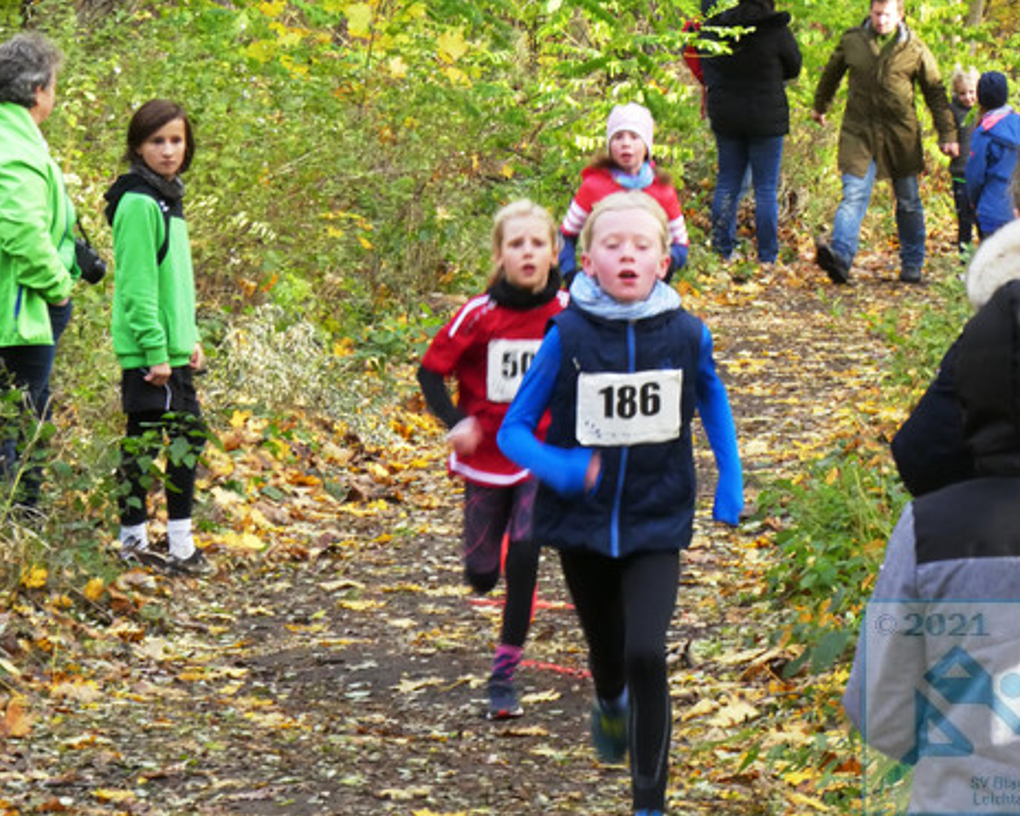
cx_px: 534
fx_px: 6791
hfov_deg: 8.6
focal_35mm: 225
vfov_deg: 6.9
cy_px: 406
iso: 400
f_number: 5.6
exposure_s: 1/80
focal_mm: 38.4
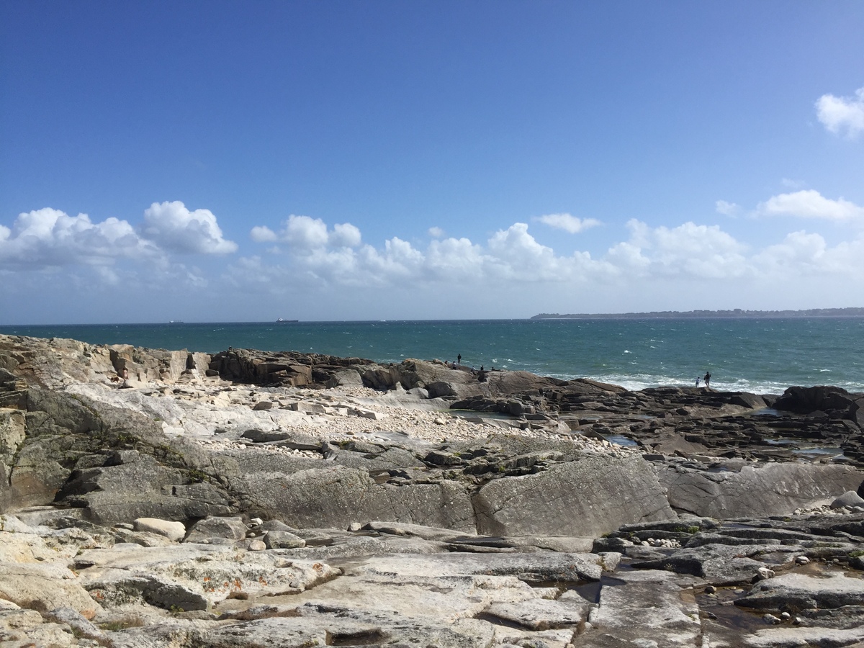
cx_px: 432
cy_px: 324
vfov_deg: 48.2
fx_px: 724
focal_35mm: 29
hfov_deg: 61.7
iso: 32
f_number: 2.2
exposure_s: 1/3300
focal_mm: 4.15
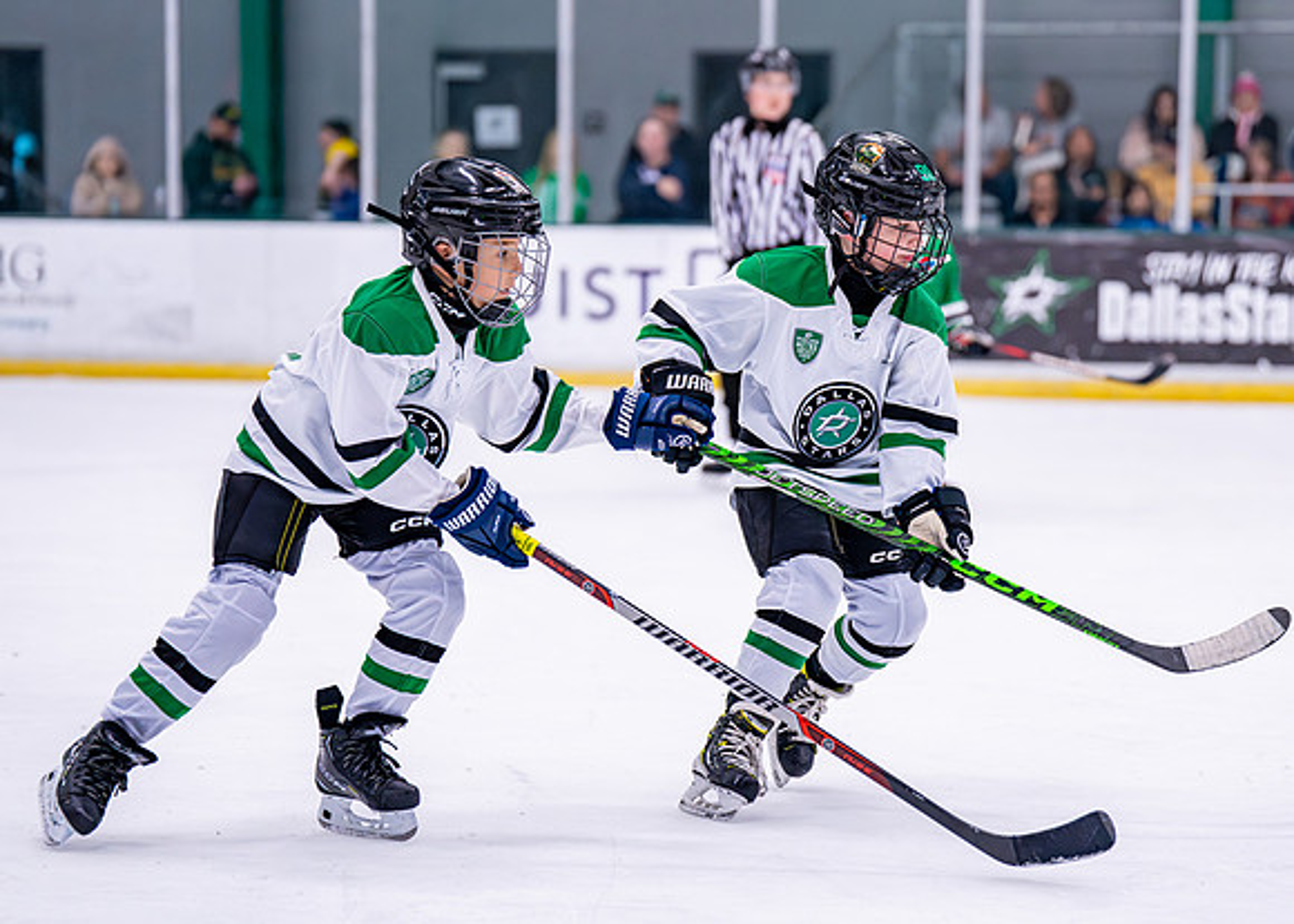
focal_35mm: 129
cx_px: 725
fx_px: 4733
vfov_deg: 11.1
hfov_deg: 15.6
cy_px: 445
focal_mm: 108
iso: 2500
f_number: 2.8
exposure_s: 1/1250
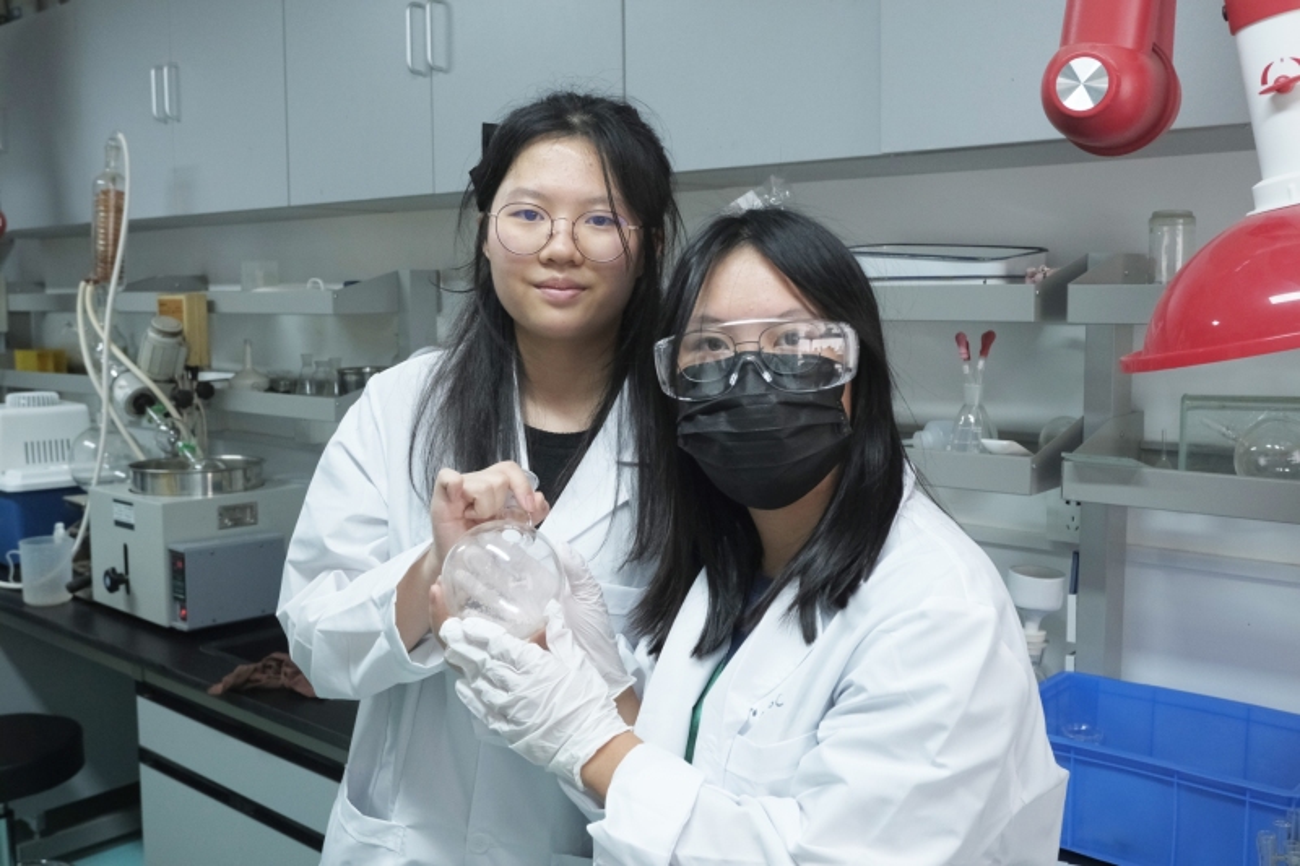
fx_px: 1264
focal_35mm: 35
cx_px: 650
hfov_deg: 54.4
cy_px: 433
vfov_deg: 37.8
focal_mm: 23.5
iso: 1600
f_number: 5.6
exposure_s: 1/160
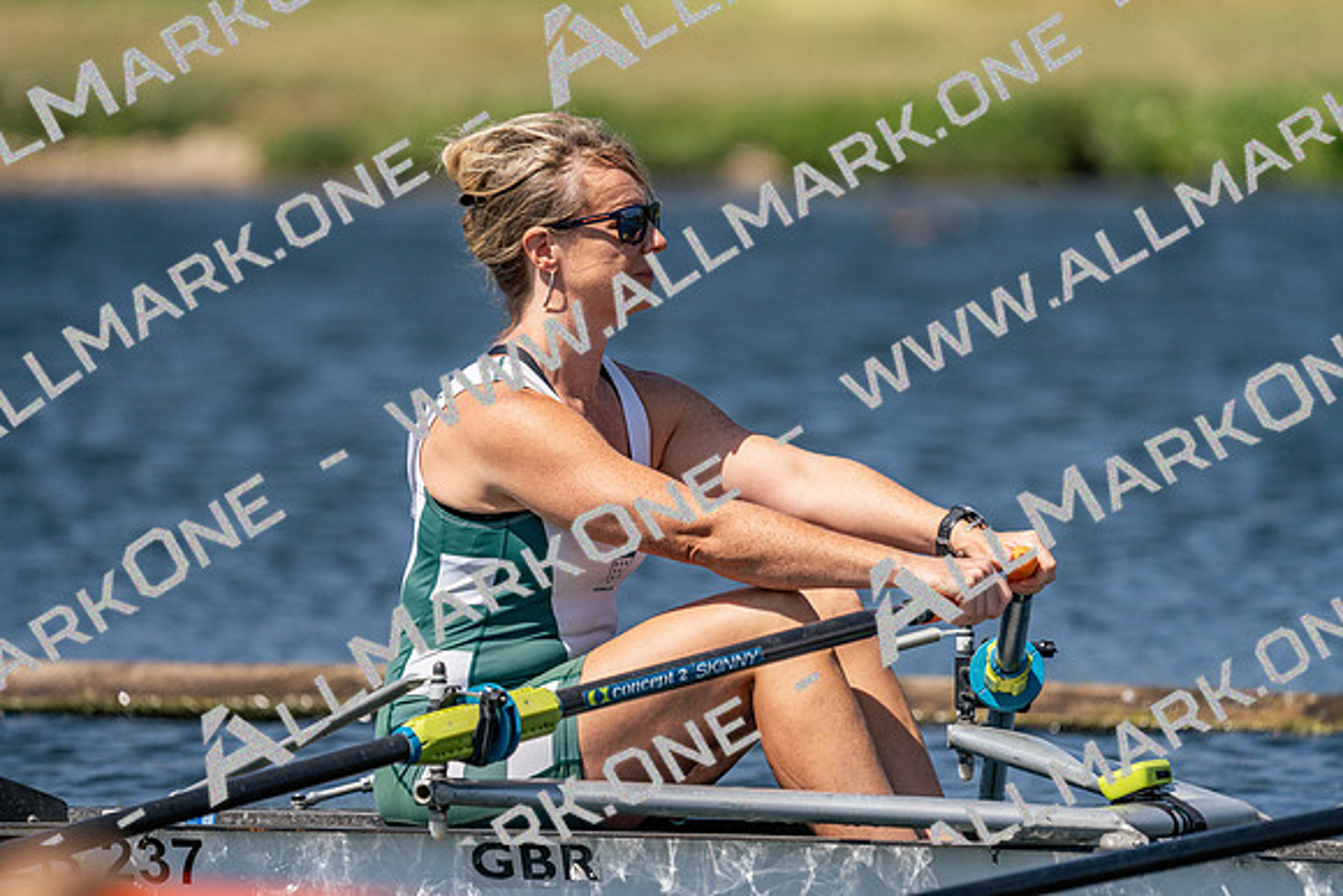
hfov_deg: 4.4
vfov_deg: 2.9
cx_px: 672
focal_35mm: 470
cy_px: 448
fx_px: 17537
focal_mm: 470
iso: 250
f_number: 6.3
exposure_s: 1/2000
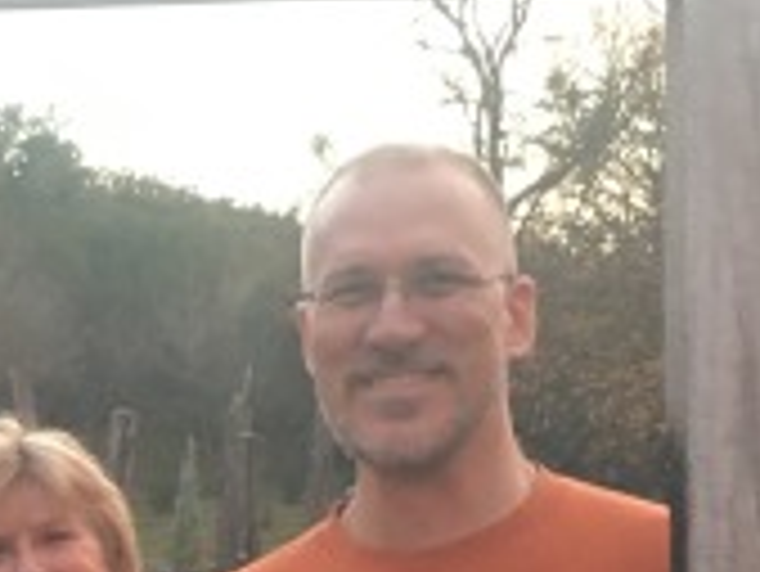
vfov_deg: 13.0
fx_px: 2417
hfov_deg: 17.5
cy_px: 743
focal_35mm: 110
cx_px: 13
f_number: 2.2
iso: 200
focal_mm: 4.15
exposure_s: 1/24
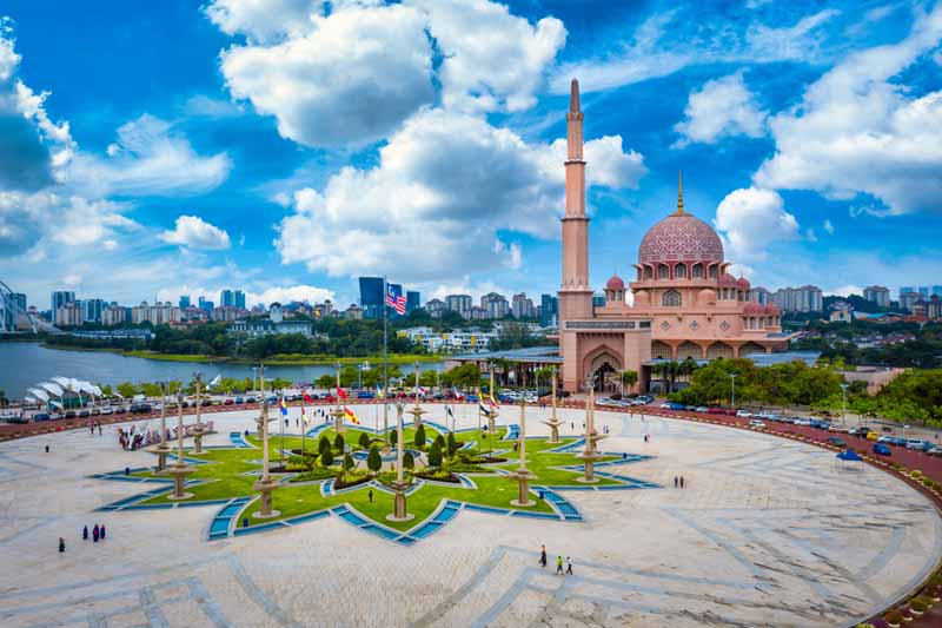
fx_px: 732
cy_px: 314
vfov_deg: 46.4
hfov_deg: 65.5
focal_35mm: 28
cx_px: 471
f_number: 8
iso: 100
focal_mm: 10.26
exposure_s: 1/200
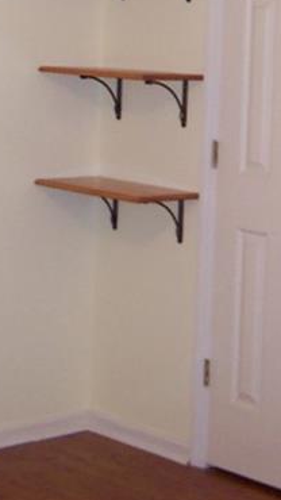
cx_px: 219
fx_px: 1458
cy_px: 62
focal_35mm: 110
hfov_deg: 11.0
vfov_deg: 19.2
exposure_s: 1/30
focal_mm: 8
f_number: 2.8
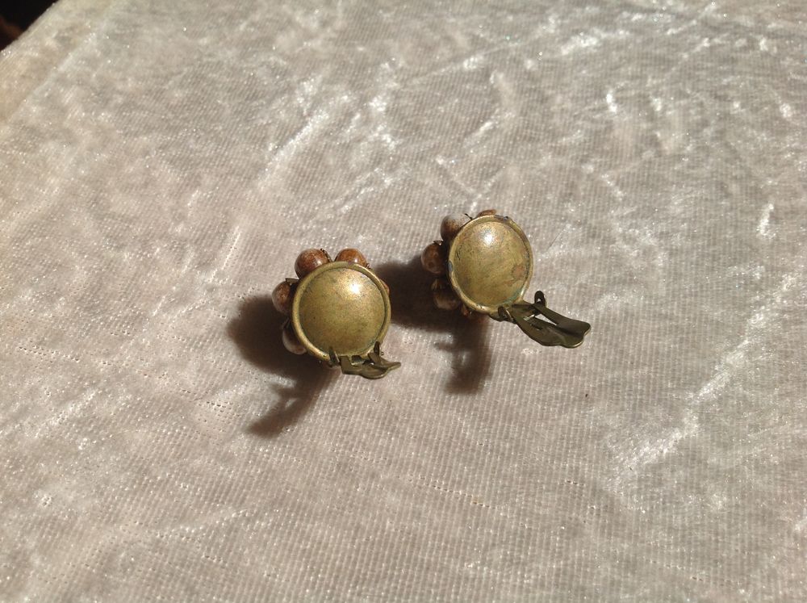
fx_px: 815
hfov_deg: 52.7
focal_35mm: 35
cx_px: 404
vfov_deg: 40.6
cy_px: 302
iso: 50
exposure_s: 1/3788
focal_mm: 4.28
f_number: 2.4
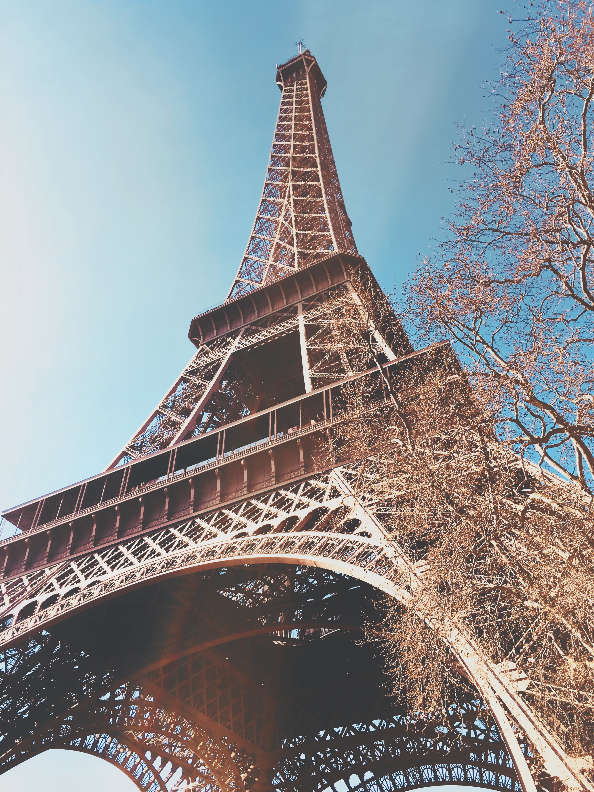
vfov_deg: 61.7
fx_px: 664
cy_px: 396
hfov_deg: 48.2
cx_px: 297
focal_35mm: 29
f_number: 2.2
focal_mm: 4.15
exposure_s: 1/986
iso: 25
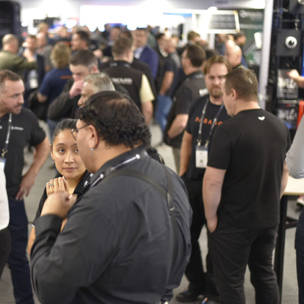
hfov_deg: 26.7
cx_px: 90
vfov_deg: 26.9
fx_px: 636
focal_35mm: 64
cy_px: 152
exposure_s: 1/60
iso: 800
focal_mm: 50
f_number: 2
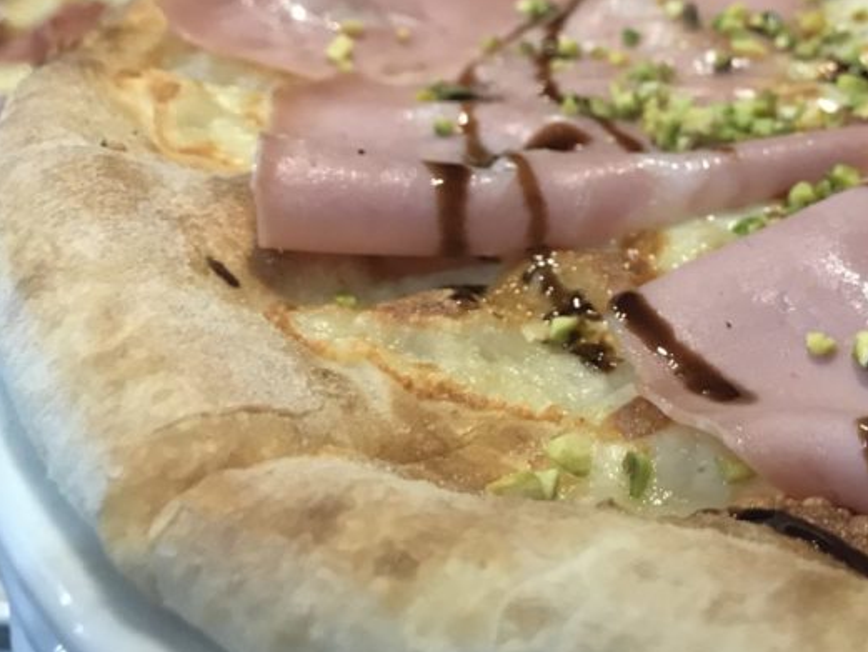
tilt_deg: -16.6
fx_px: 1379
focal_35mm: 55
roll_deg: +0.5
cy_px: 47
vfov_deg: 25.6
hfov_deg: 32.5
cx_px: 843
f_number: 1.8
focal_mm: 3.99
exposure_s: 1/17
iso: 80
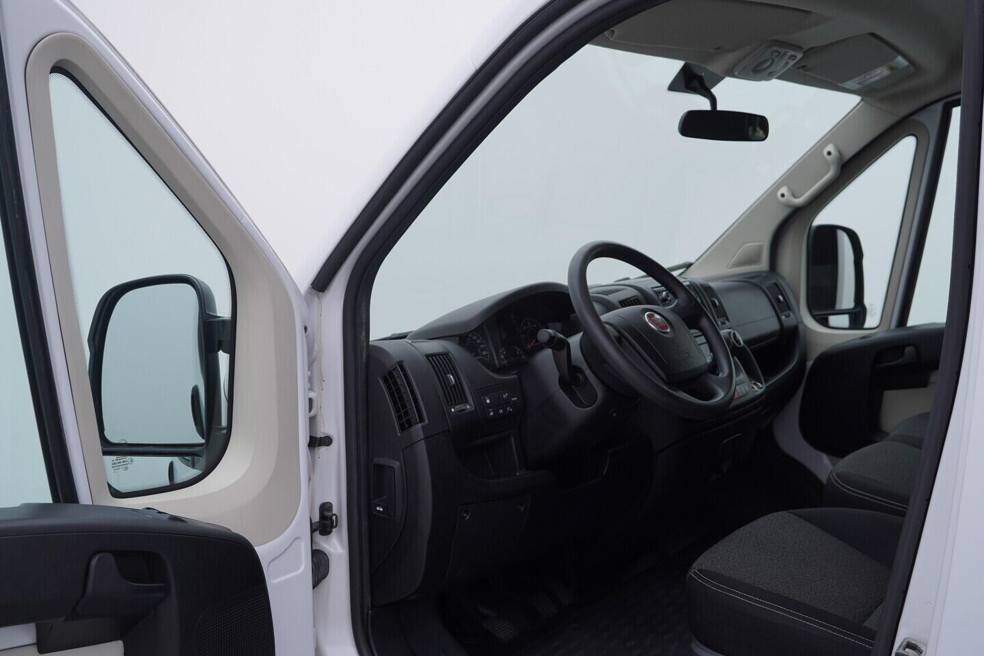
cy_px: 328
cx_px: 492
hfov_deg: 53.1
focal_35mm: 36
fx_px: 984
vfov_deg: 36.9
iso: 125
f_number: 4
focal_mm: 24
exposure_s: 1/80
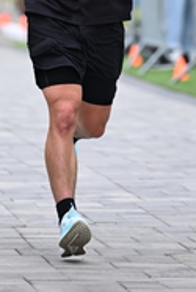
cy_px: -95
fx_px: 3595
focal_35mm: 441
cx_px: 85
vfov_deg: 4.7
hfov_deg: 3.1
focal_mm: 150
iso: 640
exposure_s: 1/2000
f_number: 2.8
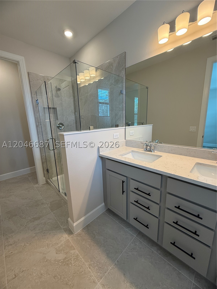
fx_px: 117
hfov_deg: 85.7
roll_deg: +2.0
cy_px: 144
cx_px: 108
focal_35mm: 14
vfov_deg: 102.1
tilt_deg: -11.2
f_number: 2.2
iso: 125
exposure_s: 1/120
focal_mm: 2.22
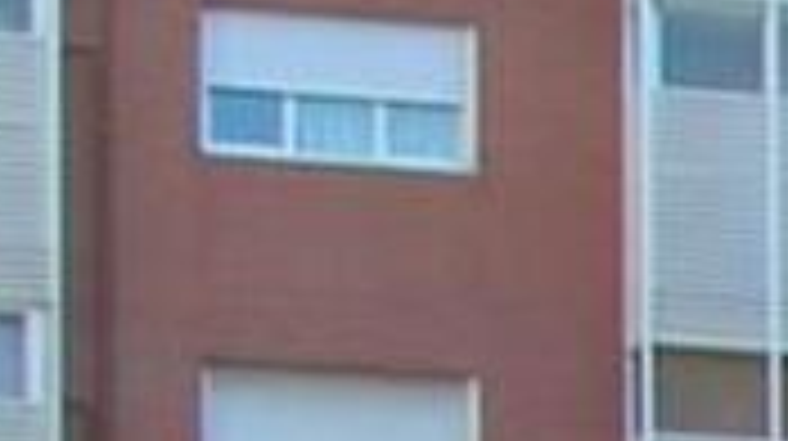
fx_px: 6178
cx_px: 3008
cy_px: 1634
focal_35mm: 296
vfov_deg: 3.9
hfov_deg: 6.2
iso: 50
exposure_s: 1/86.6
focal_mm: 5.7
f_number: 4.9
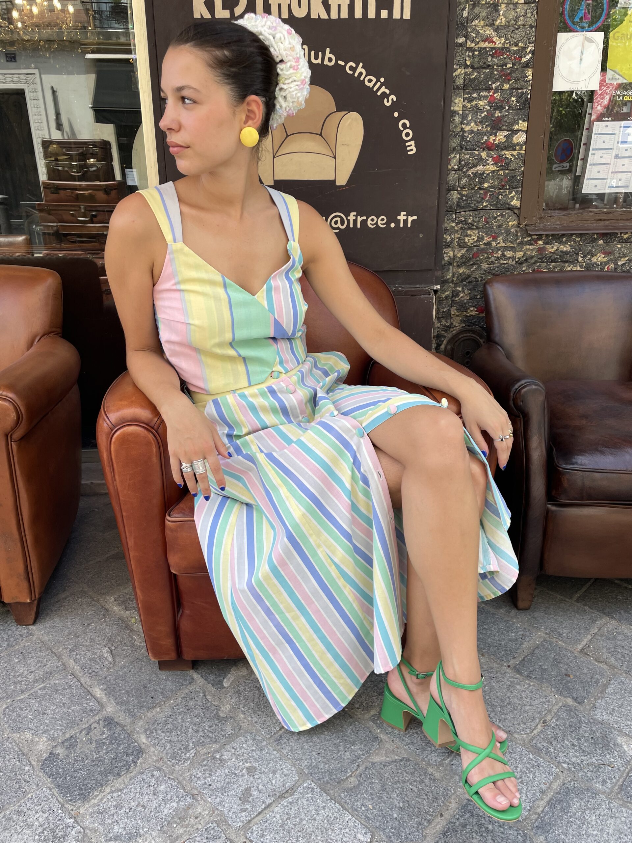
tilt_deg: -19.6
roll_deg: +1.3
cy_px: 422
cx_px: 316
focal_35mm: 26
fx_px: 633
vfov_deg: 67.3
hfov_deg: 53.1
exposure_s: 1/458
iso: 32
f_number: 1.6
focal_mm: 4.2
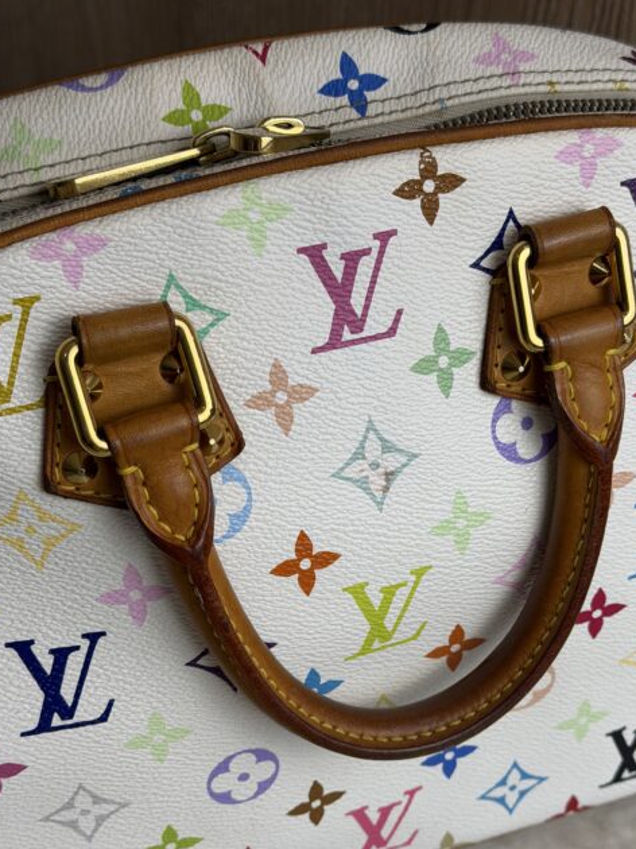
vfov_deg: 31.6
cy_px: 527
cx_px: 326
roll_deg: +0.0
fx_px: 1495
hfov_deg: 24.0
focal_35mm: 61
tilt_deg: -41.5
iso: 64
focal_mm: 6.76
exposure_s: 1/377
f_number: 1.78
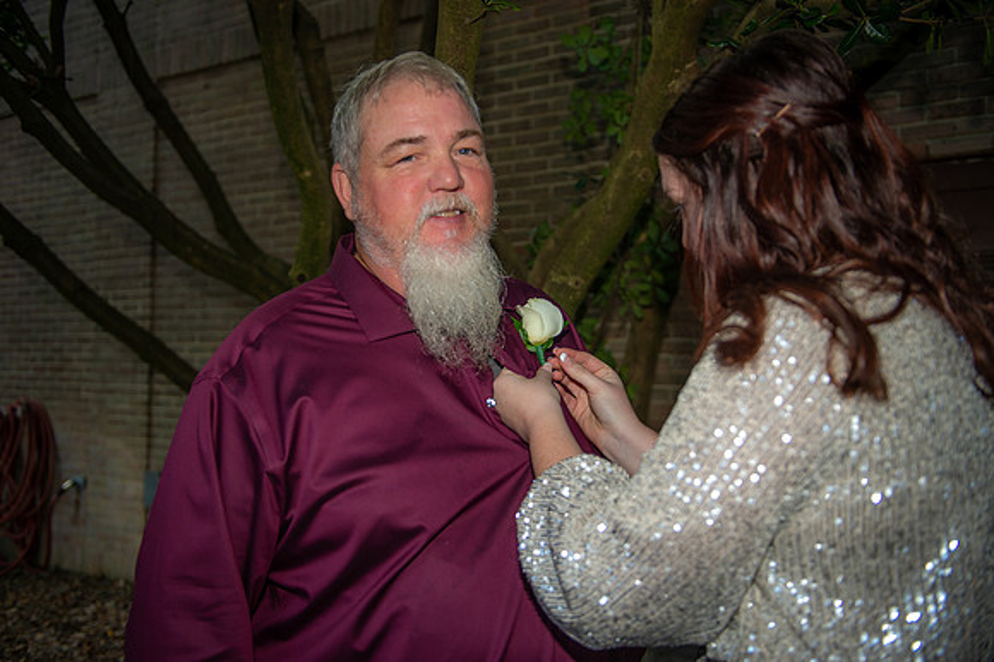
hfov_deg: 58.7
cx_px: 497
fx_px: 883
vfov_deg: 41.1
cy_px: 331
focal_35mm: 32
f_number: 2.8
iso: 100
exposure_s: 1/125
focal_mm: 32
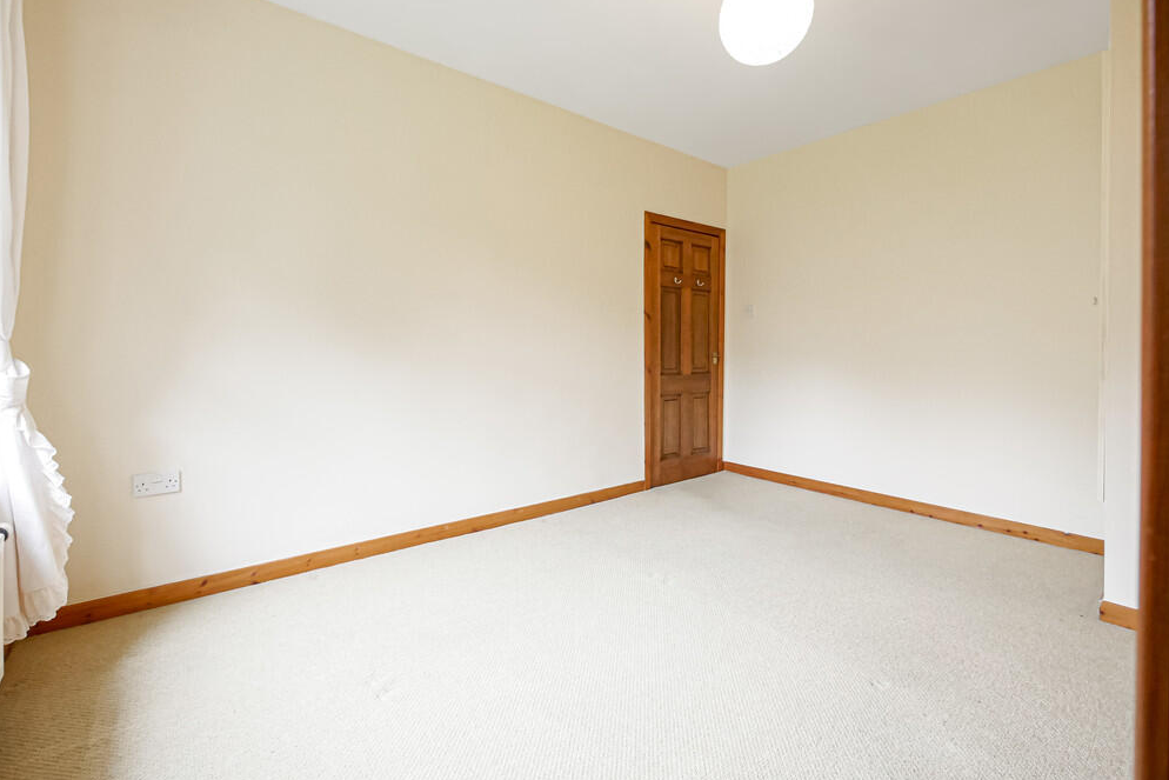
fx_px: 487
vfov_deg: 77.1
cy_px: 352
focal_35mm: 15
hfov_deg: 100.4
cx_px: 570
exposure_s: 1/60
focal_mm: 7
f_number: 4
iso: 1250
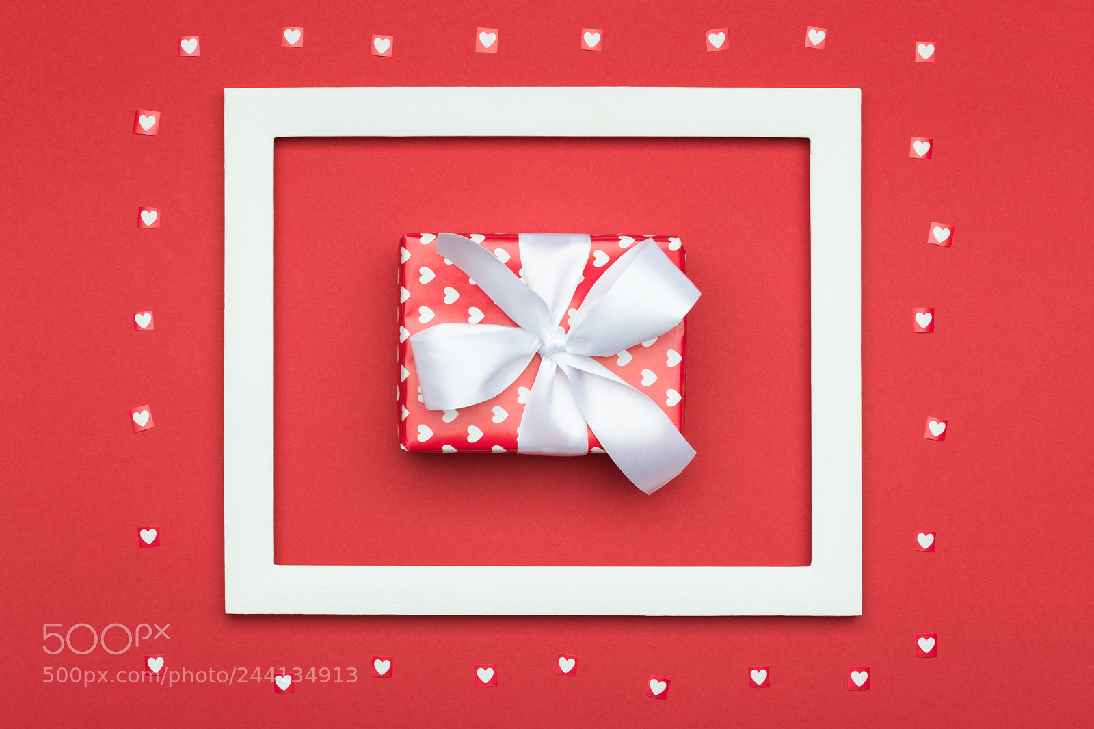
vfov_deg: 19.4
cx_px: 547
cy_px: 364
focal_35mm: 70
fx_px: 2127
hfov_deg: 28.8
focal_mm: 70
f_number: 14
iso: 100
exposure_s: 1/200
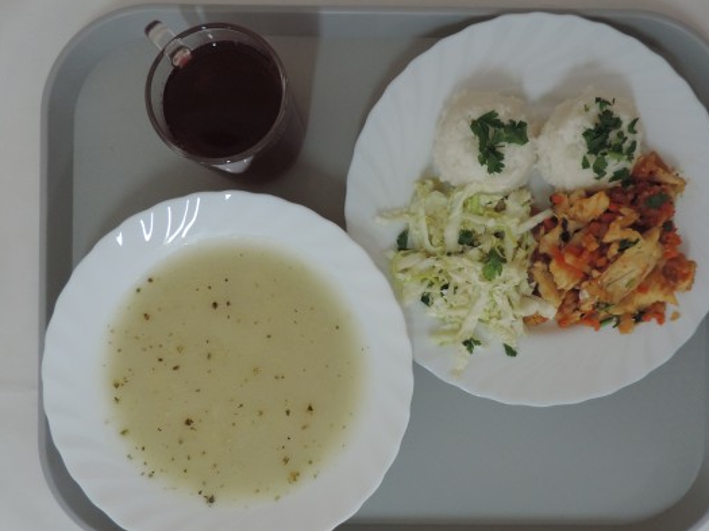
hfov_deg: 63.4
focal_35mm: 28
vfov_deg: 49.7
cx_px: 385
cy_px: 278
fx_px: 573
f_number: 3
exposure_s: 1/30
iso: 320
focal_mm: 4.3
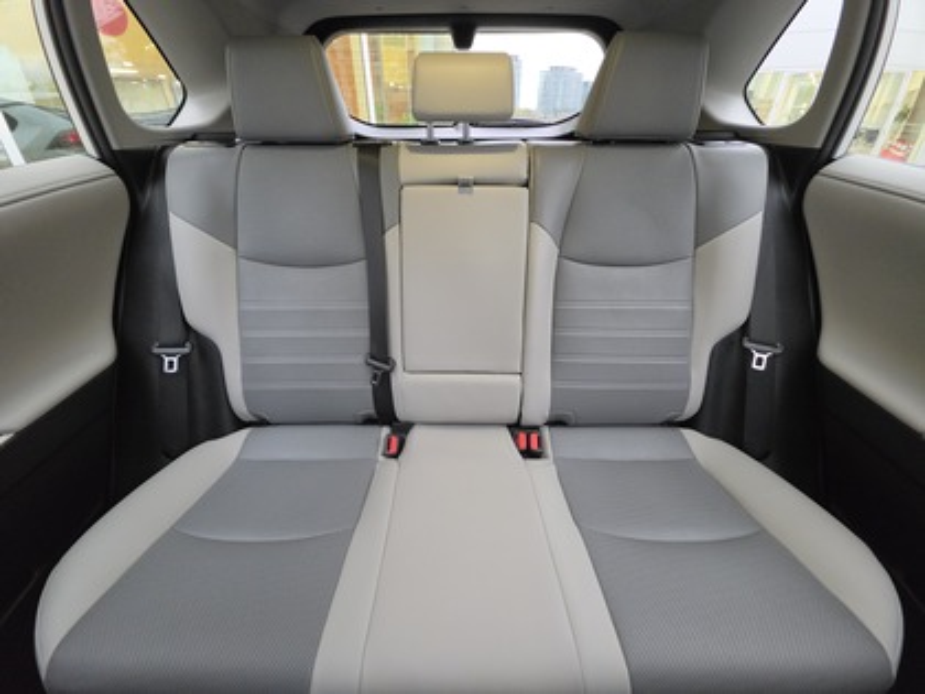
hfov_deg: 106.2
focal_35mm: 13
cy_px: 347
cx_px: 462
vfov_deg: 89.9
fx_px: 347
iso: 640
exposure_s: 1/60
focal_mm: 2.2
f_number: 1.9
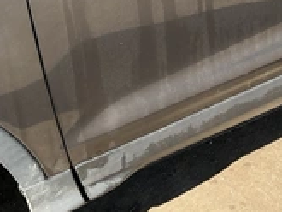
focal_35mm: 68
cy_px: -38
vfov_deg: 20.4
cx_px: 244
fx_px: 554
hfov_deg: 27.7
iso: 25
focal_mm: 3
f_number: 1.8
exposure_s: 1/403
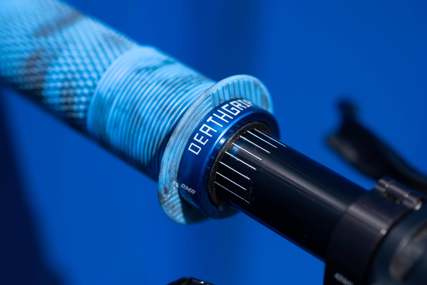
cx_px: 214
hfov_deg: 22.6
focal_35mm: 90
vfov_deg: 15.2
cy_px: 142
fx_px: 1067
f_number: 3.2
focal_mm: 60
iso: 200
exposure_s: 1/2000
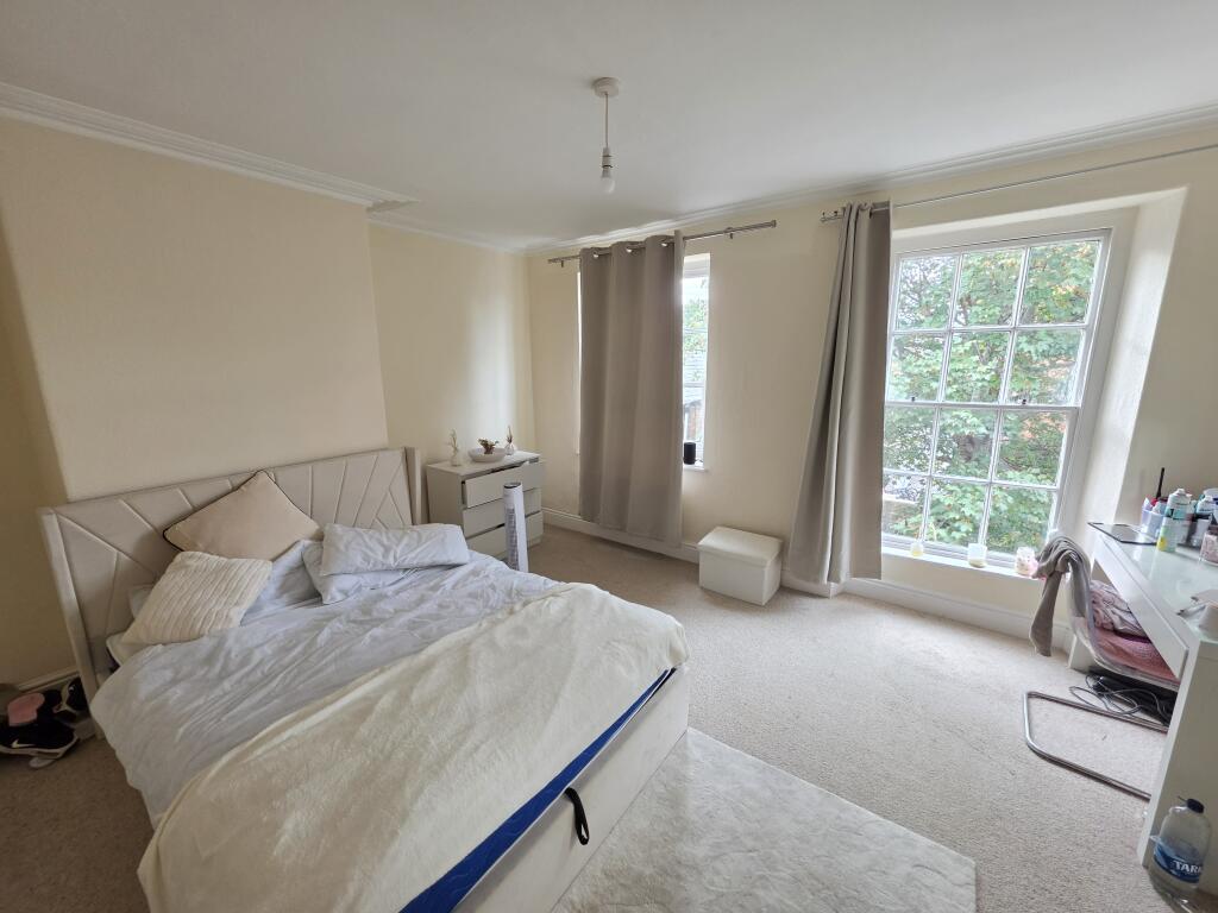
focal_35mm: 13
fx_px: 457
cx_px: 609
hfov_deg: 106.2
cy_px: 456
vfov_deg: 89.9
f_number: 1.9
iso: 125
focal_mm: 2.2
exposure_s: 1/100
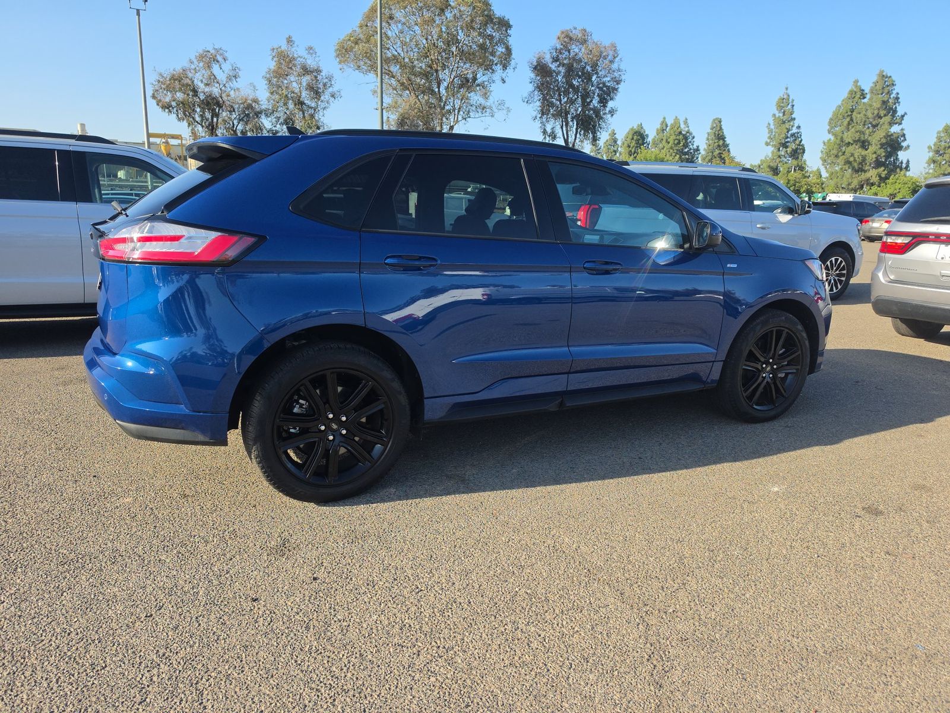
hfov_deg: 73.9
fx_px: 631
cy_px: 356
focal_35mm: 23
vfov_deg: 58.9
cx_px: 475
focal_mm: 6.5
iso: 63
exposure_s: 1/2558
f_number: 1.4
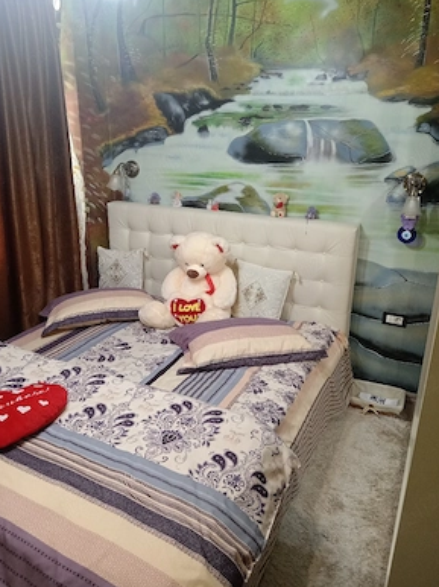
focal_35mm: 28
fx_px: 474
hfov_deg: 49.7
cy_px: 287
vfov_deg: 63.5
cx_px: 222
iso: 889
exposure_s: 1/33.3
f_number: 1.9
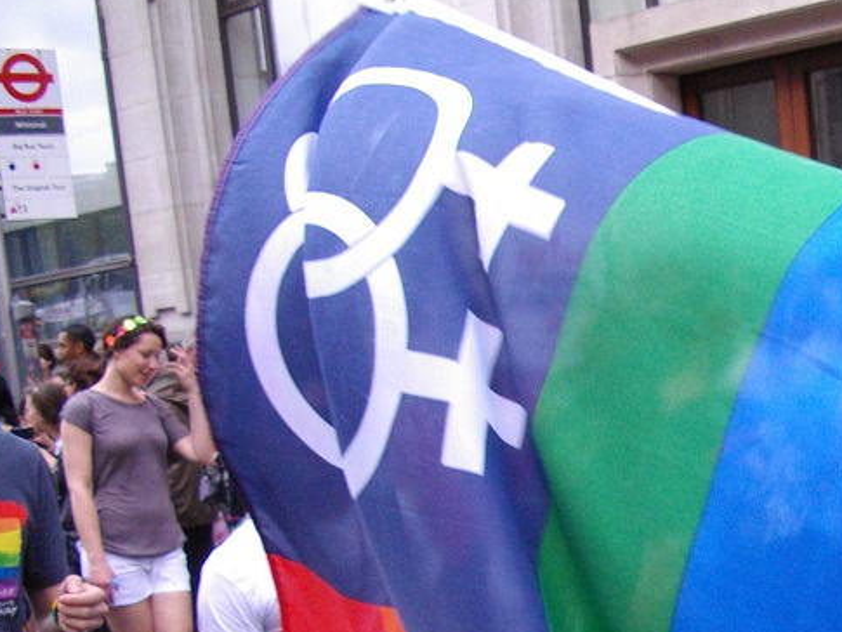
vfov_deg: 20.0
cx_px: 855
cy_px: 704
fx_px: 1703
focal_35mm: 70
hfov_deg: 26.2
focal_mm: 5.7
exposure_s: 1/320
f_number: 2.9
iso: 100
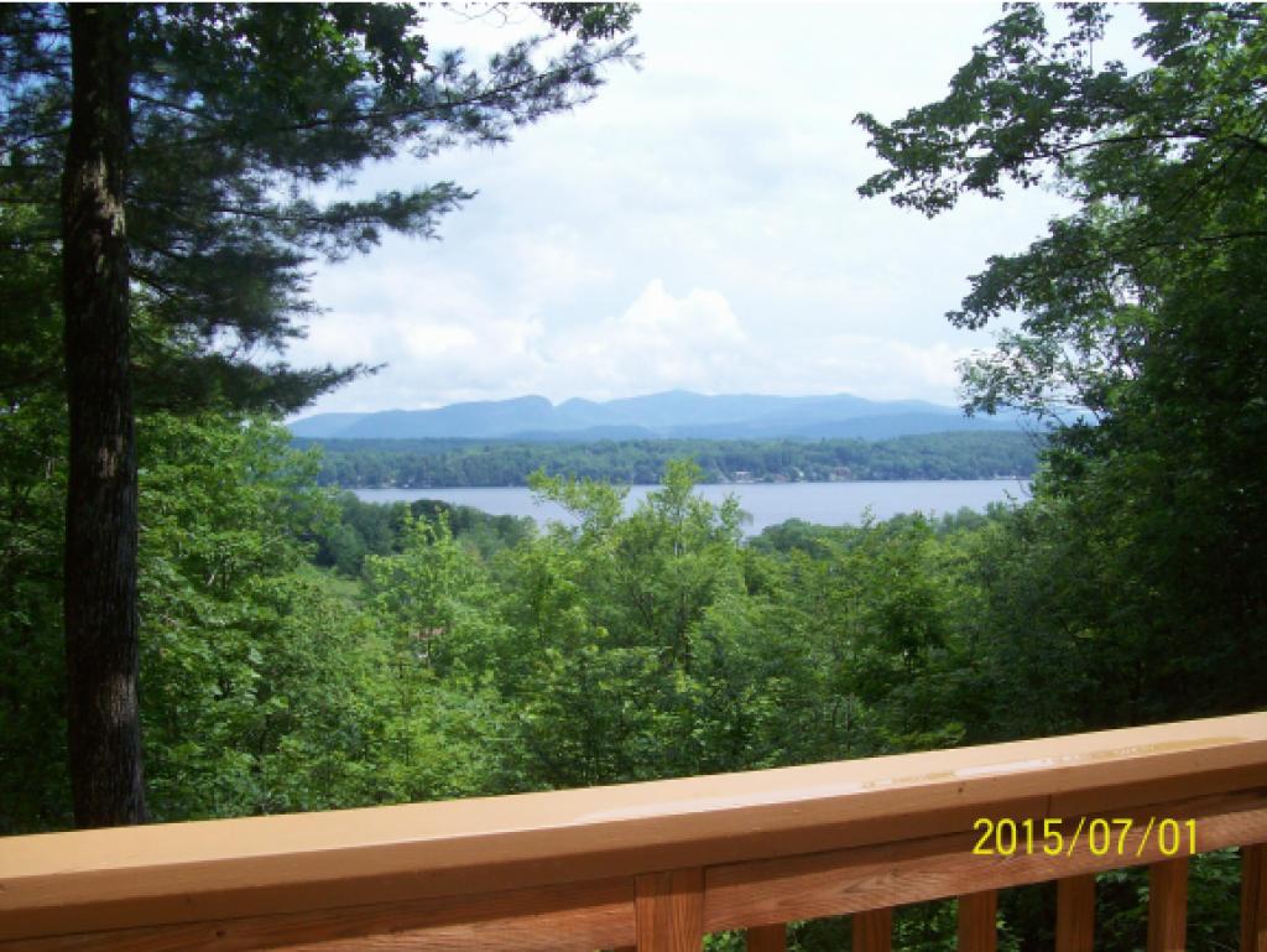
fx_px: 1318
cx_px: 634
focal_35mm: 36
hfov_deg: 51.3
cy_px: 476
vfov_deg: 39.7
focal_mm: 6
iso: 80
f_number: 4.8
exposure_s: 1/418
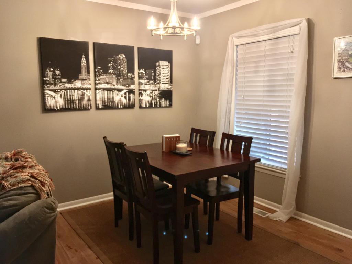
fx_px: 295
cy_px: 132
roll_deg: +0.1
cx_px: 176
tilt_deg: -7.0
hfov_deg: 61.7
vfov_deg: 48.2
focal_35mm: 29
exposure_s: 1/30
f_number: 2.2
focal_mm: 4.15
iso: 80
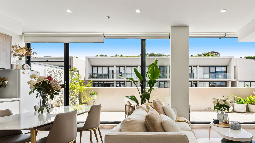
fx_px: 135
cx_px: 172
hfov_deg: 83.4
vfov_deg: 55.4
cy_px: 87
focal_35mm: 20
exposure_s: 1/160
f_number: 11
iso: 250
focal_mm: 14
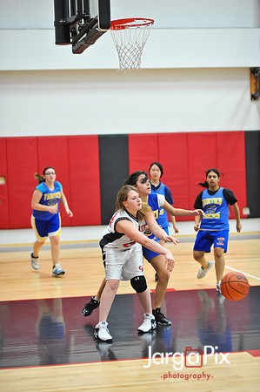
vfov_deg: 23.9
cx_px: 130
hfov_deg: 16.0
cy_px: 196
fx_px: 923
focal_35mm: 85
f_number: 2.2
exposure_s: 1/500
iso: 2500
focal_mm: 85
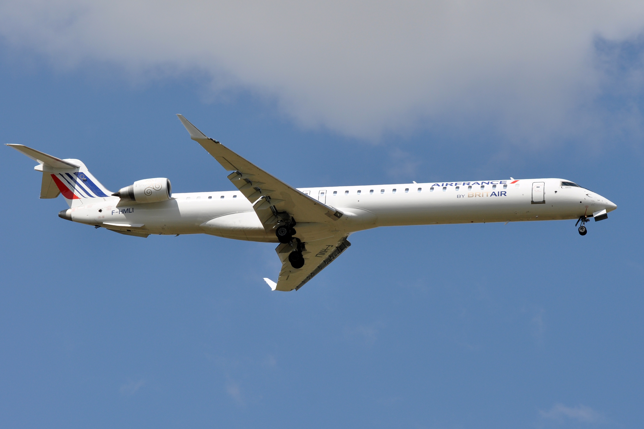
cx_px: 322
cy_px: 214
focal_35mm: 165
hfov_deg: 12.5
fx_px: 2951
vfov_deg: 8.3
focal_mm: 110
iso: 200
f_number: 9
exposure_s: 1/1000
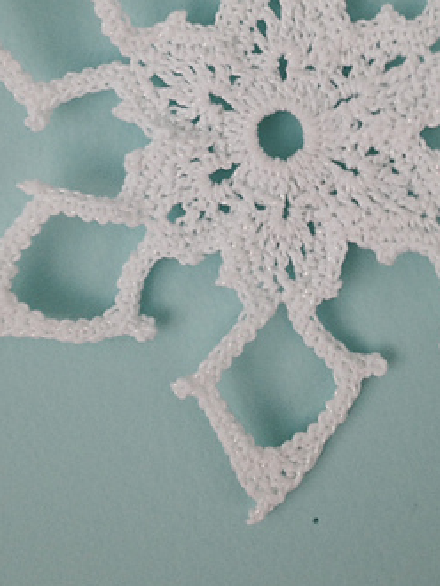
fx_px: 1083
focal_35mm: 64
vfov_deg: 29.6
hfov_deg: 22.9
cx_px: 266
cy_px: 121
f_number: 2.4
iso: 64
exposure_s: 1/20
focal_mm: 4.12
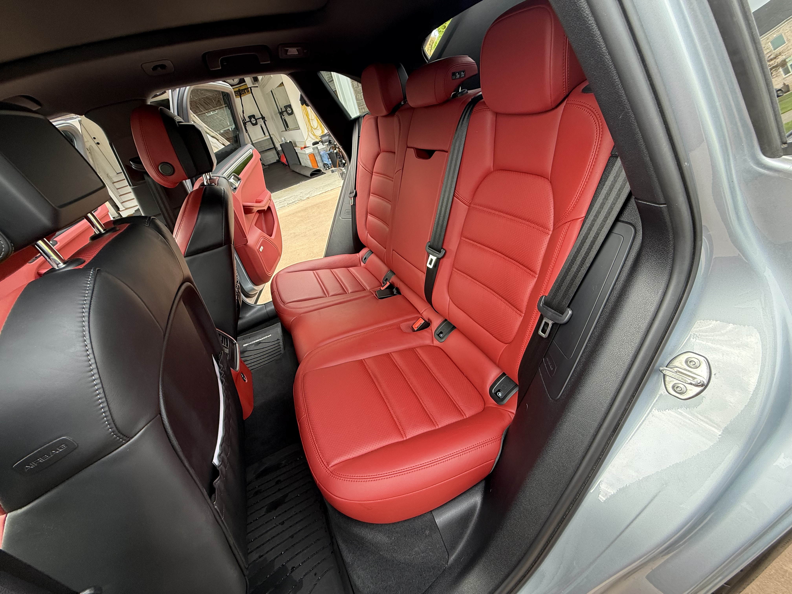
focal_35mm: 14
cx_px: 396
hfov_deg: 102.1
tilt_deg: -32.4
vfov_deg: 85.7
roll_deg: +17.1
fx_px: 320
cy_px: 297
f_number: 2.2
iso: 125
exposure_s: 1/99
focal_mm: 2.22
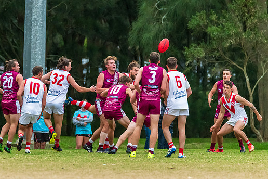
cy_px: 78
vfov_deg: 2.5
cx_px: 96
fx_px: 4035
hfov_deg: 3.8
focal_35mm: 542
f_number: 6
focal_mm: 380
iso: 3200
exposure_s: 1/1250
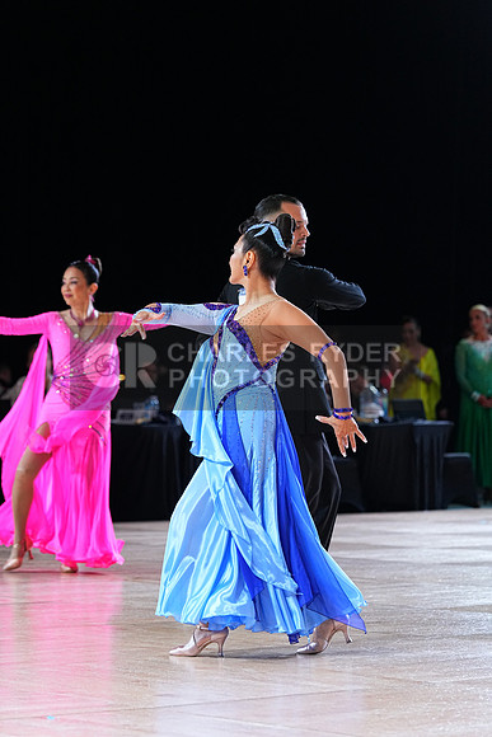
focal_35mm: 131
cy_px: 368
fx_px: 2684
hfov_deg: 10.5
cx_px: 246
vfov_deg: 15.6
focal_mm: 131
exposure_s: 1/400
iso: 2000
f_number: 4
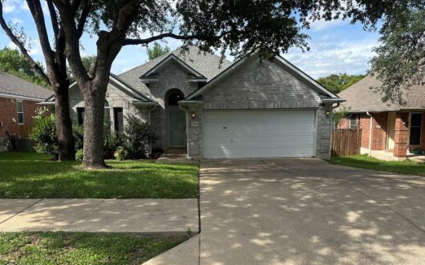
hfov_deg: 70.4
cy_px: 158
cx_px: 213
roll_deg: +1.1
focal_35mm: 26
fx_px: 301
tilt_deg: -7.8
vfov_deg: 47.3
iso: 80
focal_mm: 6.86
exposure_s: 1/2469
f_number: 1.78
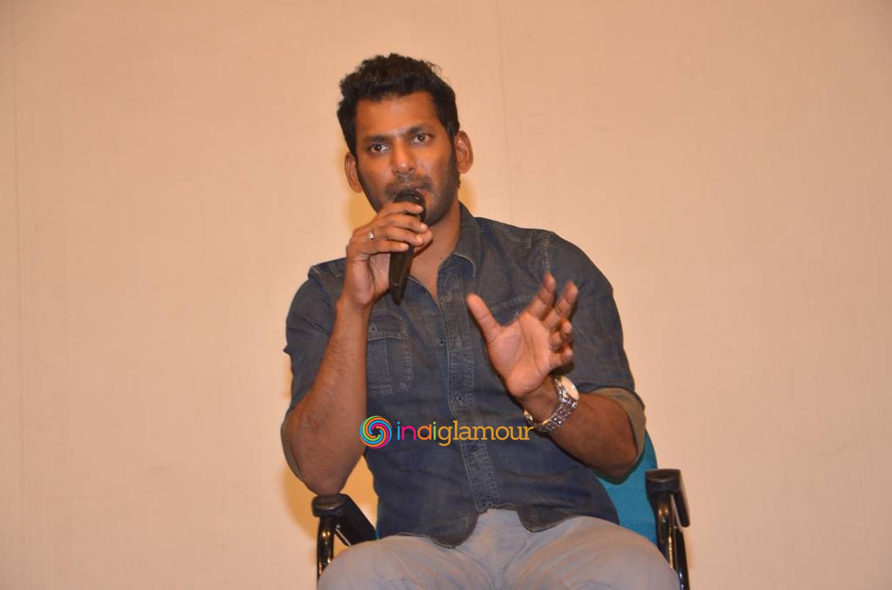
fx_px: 2448
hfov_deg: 20.7
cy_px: 295
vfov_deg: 13.8
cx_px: 446
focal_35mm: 99
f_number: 5.6
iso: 1600
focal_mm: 66
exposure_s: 1/60
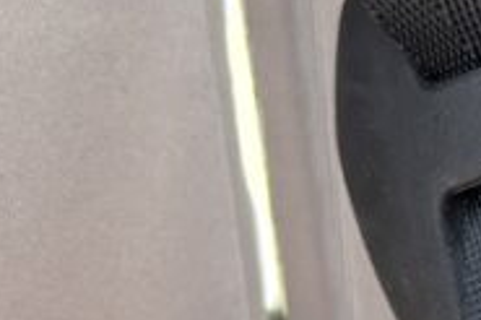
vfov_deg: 8.8
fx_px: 2002
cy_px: 552
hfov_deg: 13.0
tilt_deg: -46.1
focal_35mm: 150
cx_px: 707
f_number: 1.6
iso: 40
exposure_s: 1/219
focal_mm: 5.96
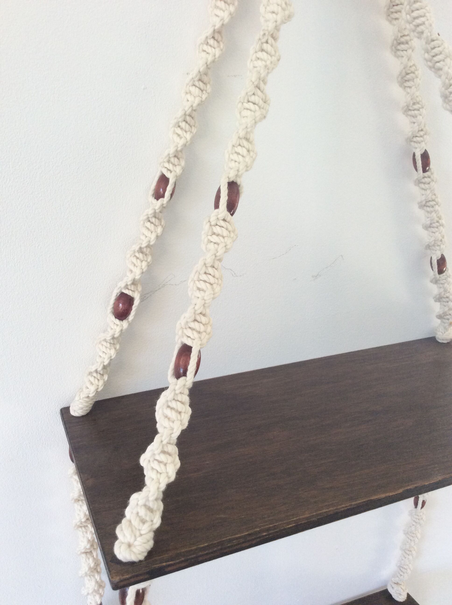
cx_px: 226
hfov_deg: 44.1
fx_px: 559
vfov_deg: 56.9
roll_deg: -1.9
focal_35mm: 32
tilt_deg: -24.2
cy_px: 302
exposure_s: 1/100
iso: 64
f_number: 2.4
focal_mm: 3.3
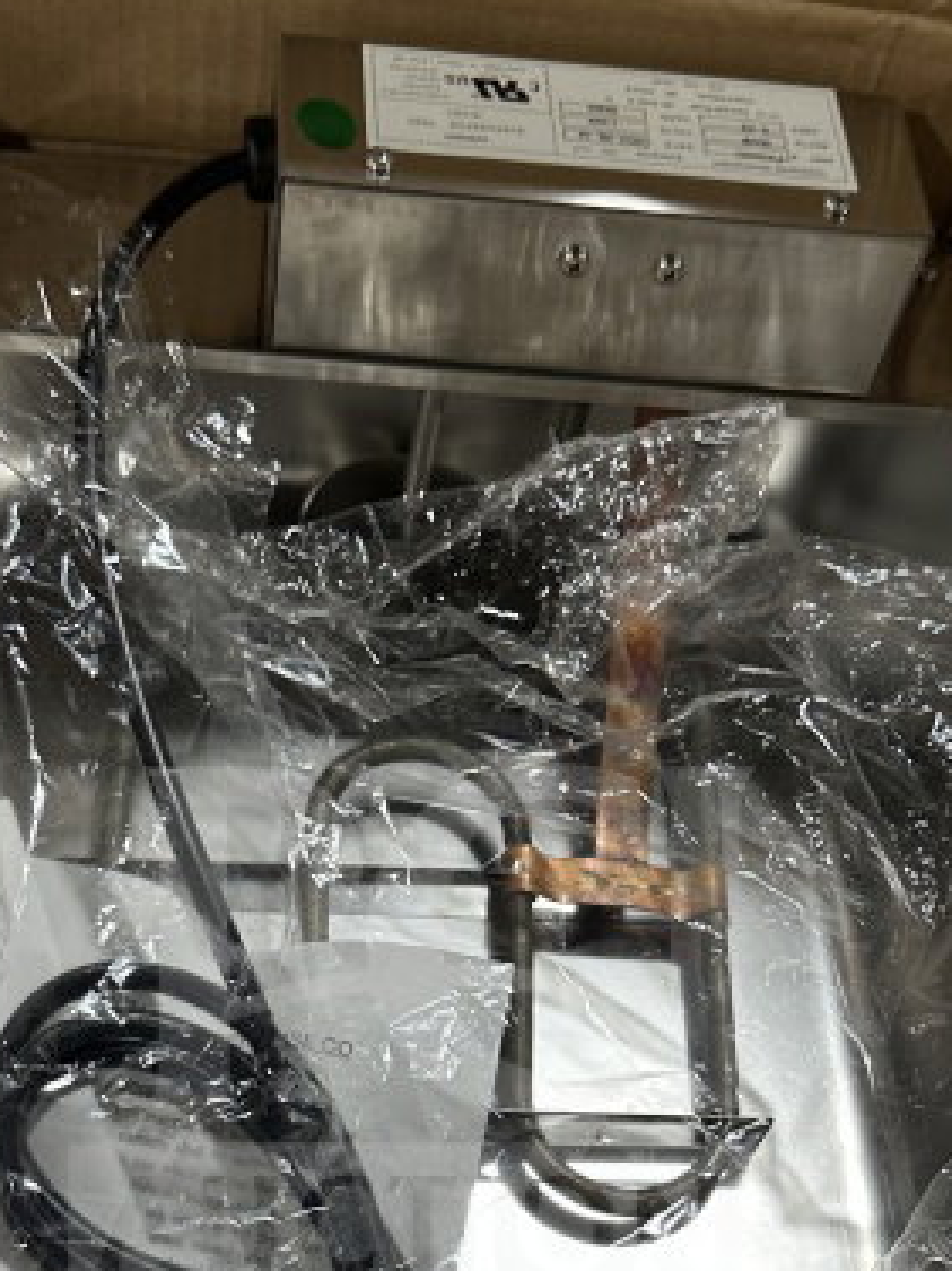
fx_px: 1908
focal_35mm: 52
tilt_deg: -60.3
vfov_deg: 35.5
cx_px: 447
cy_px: 1035
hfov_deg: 28.0
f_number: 1.78
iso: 160
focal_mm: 6.86
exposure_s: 1/121
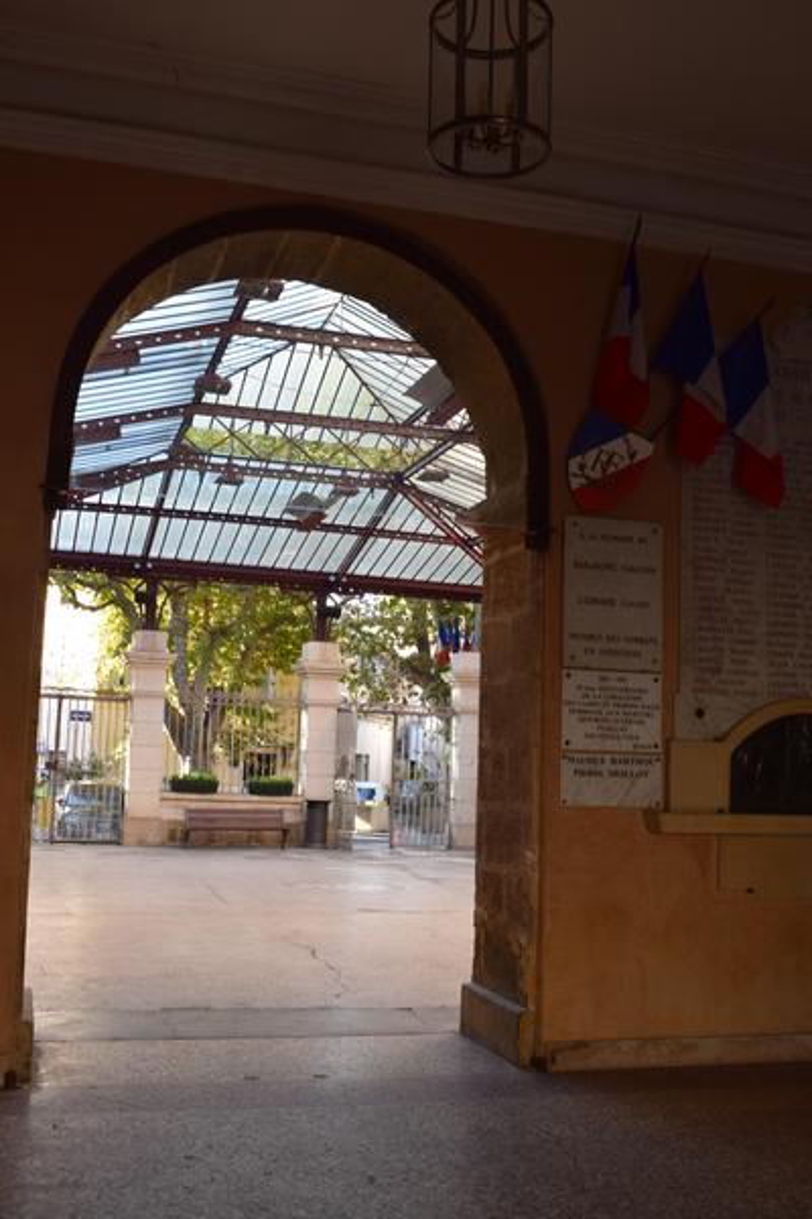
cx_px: 406
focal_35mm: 36
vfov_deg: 53.1
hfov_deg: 36.9
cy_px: 610
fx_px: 1218
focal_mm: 24
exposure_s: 1/50
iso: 400
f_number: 8
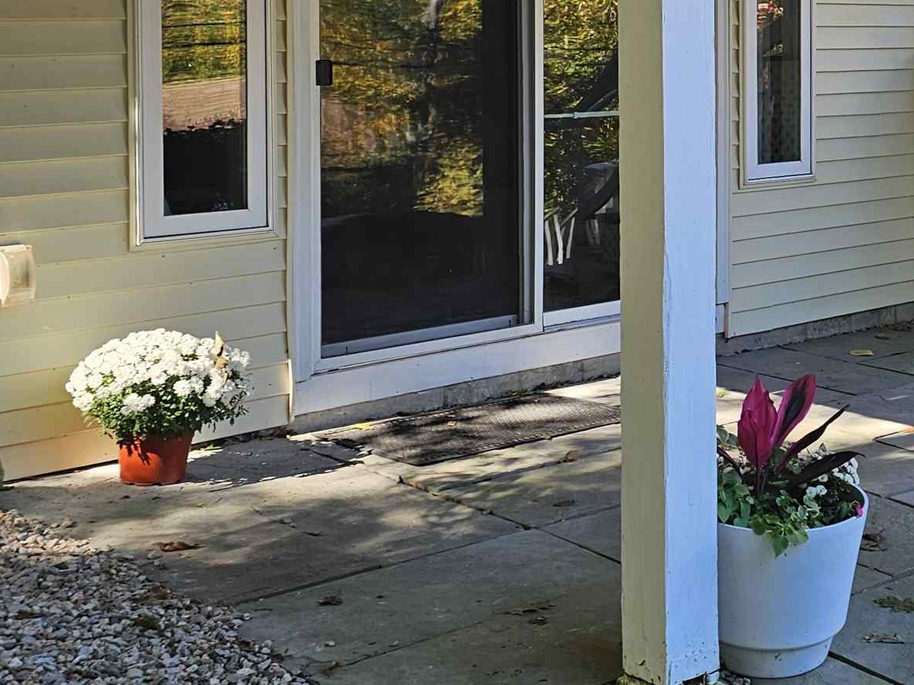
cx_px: 892
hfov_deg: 30.2
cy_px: 64
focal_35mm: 60
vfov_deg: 23.7
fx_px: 1584
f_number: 1.7
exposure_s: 1/180
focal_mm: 6.3
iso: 25
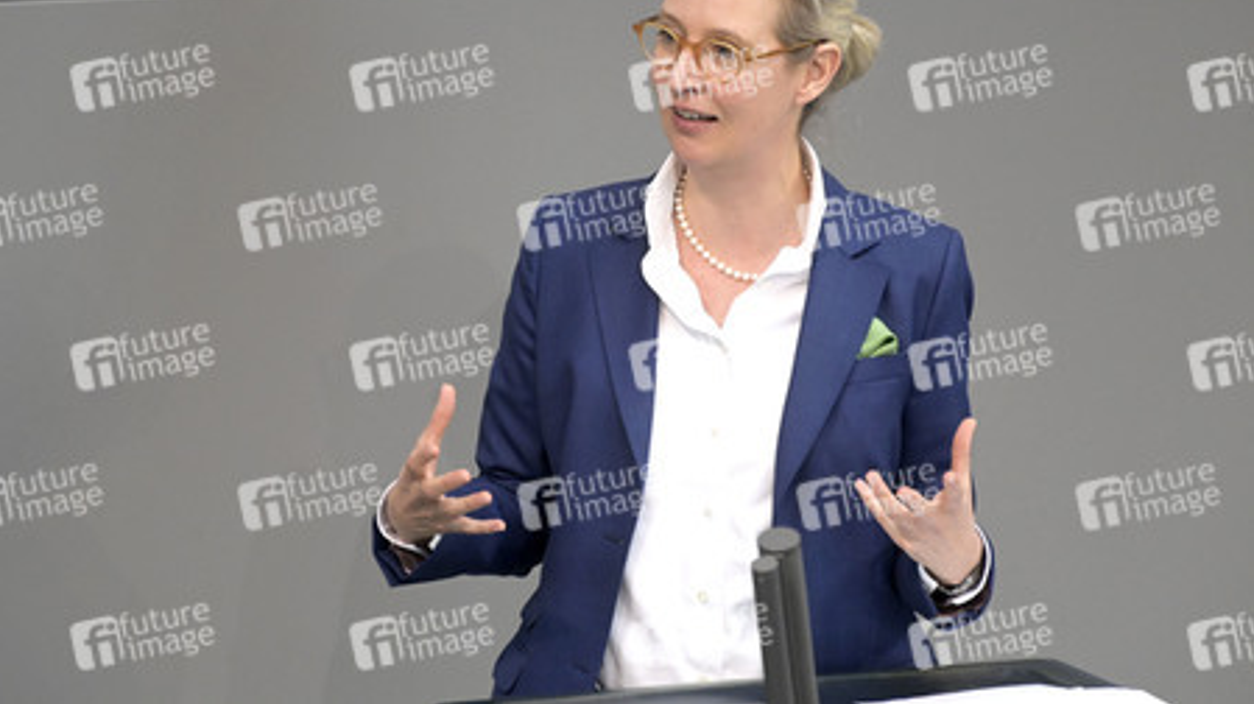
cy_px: 288
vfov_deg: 2.4
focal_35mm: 505
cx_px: 627
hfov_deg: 4.3
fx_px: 16783
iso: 10000
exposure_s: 1/400
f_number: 5.6
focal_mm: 480
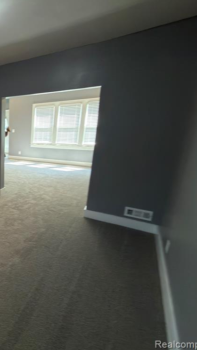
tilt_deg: -14.0
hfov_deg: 39.2
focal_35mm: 21
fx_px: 195
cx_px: -39
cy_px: 171
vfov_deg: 83.8
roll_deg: +2.5
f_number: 2.2
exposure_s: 1/30
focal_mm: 2.22
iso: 64
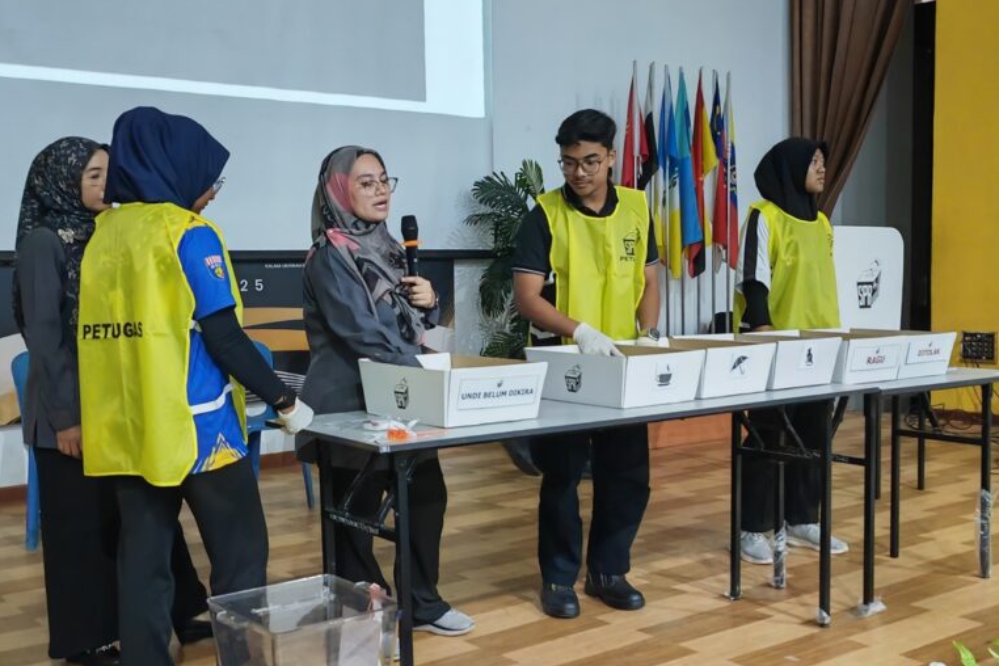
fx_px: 1221
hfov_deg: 44.5
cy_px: 321
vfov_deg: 30.5
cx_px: 501
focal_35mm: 44
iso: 1600
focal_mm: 5.53
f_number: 1.8
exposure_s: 1/100
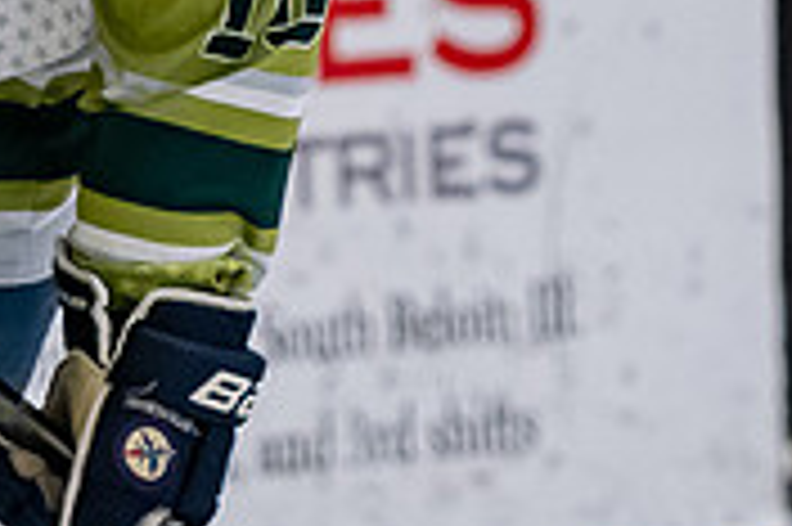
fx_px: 25386
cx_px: 122
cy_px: -546
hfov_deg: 1.8
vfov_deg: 1.2
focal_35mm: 1155
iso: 2000
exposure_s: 1/800
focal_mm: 160
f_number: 3.2
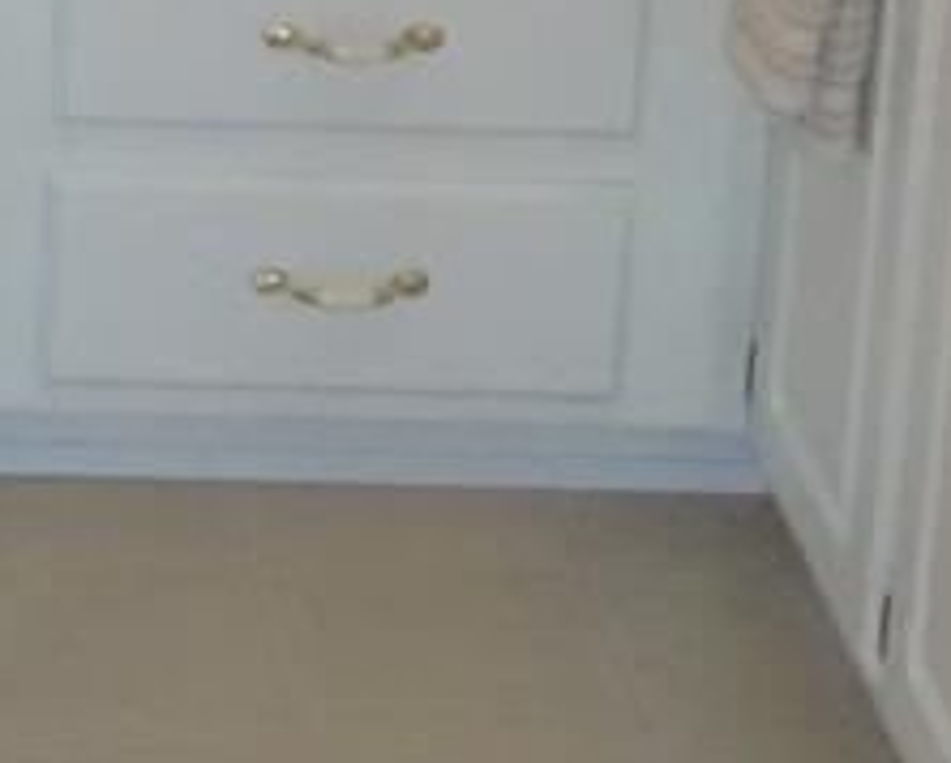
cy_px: -902
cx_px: -300
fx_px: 4451
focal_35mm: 158
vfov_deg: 9.0
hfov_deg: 11.8
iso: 500
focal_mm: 4.1
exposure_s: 1/30
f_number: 3.5
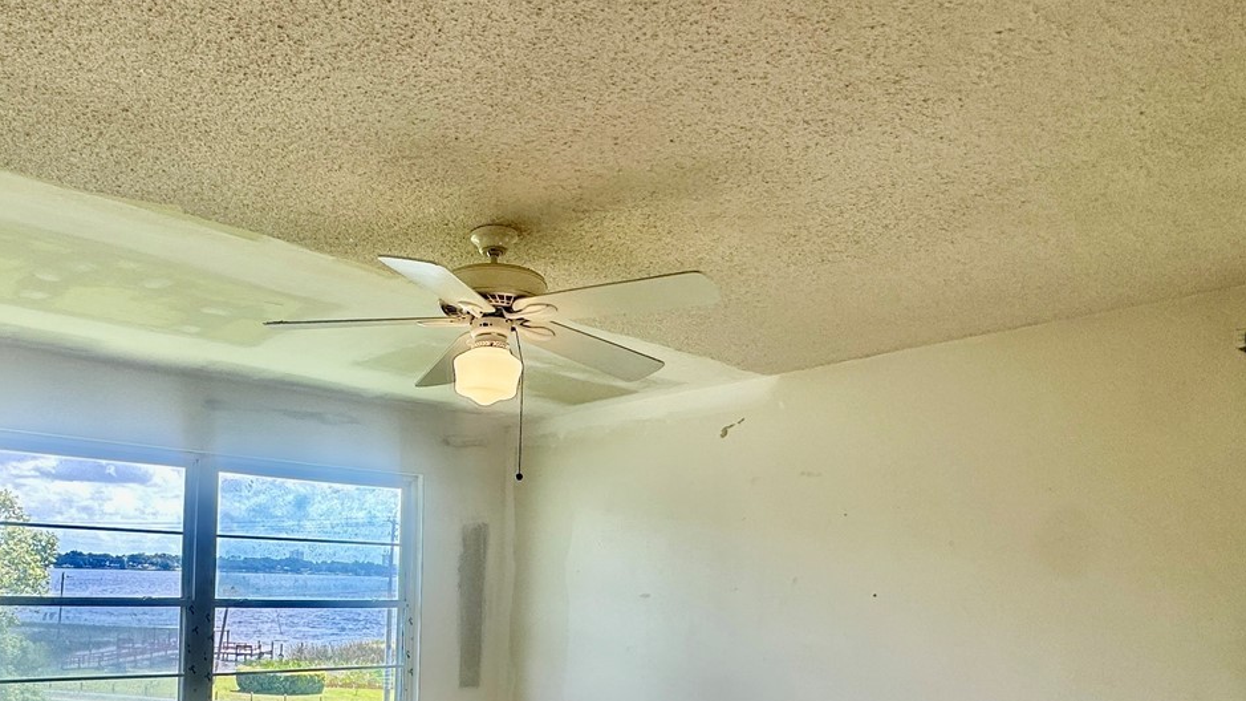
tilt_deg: +0.9
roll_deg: -2.6
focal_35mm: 26
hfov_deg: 70.0
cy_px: 562
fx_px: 859
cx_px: 423
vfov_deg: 42.4
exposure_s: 1/198
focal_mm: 2.22
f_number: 2.2
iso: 40
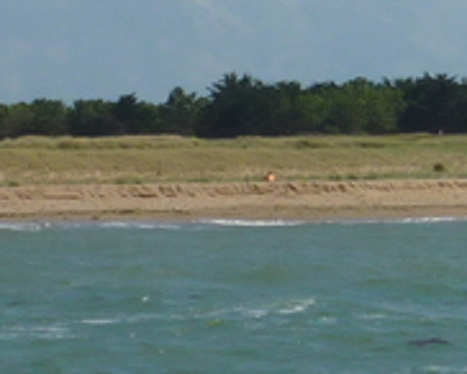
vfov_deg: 3.6
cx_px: 808
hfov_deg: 4.4
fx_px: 5963
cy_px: 8
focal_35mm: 431
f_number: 5.6
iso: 80
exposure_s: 1/800
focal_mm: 11
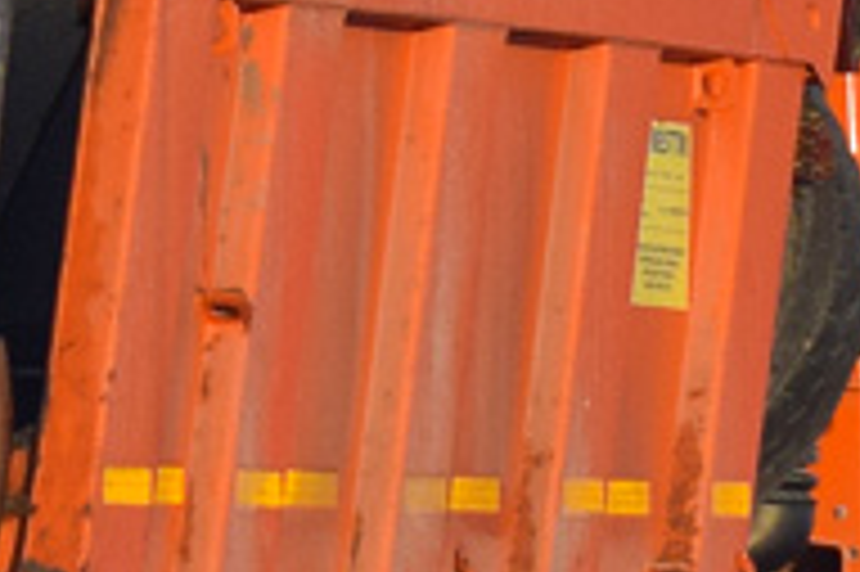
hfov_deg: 4.0
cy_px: 72
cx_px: -59
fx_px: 12391
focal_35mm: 519
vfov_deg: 2.6
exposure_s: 1/800
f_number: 5.6
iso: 200
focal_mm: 55
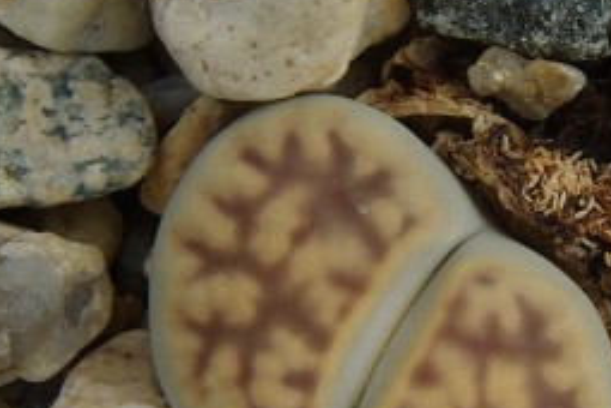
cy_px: 232
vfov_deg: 6.7
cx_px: 549
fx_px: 3496
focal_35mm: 206
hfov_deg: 9.9
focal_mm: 70
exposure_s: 1
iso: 100
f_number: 38
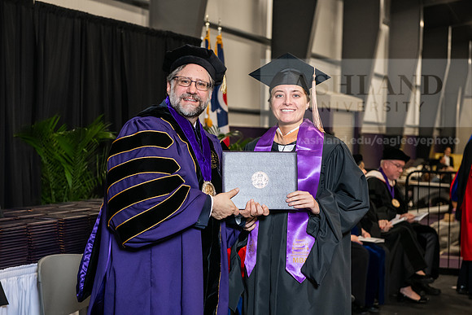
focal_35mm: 70
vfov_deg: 19.5
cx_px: 236
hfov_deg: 28.8
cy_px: 158
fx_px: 918
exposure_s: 1/200
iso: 2000
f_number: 5
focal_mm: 70
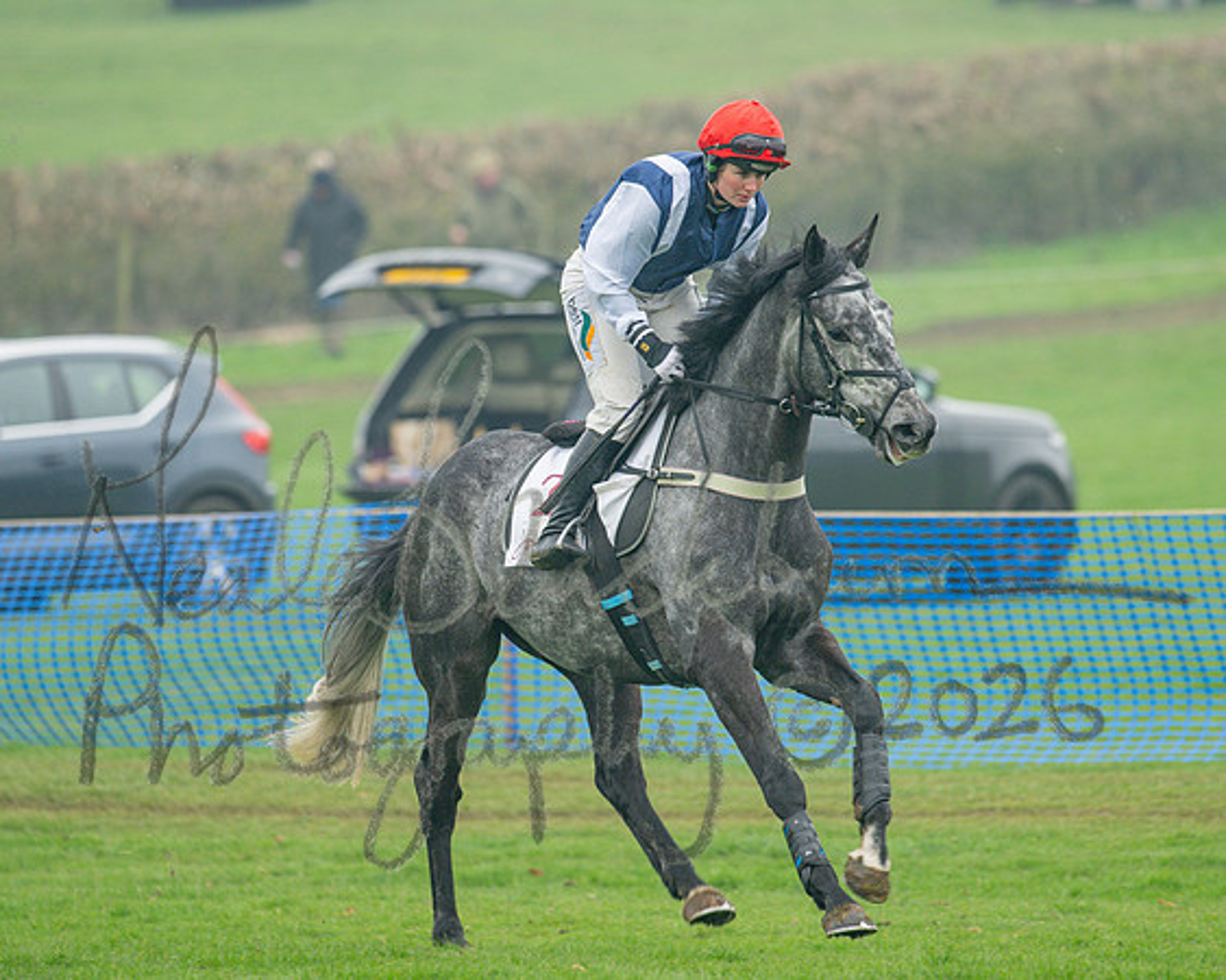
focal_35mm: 503
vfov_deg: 3.1
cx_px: 534
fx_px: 18236
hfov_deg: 3.9
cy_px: 433
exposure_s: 1/400
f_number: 5
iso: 400
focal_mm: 400
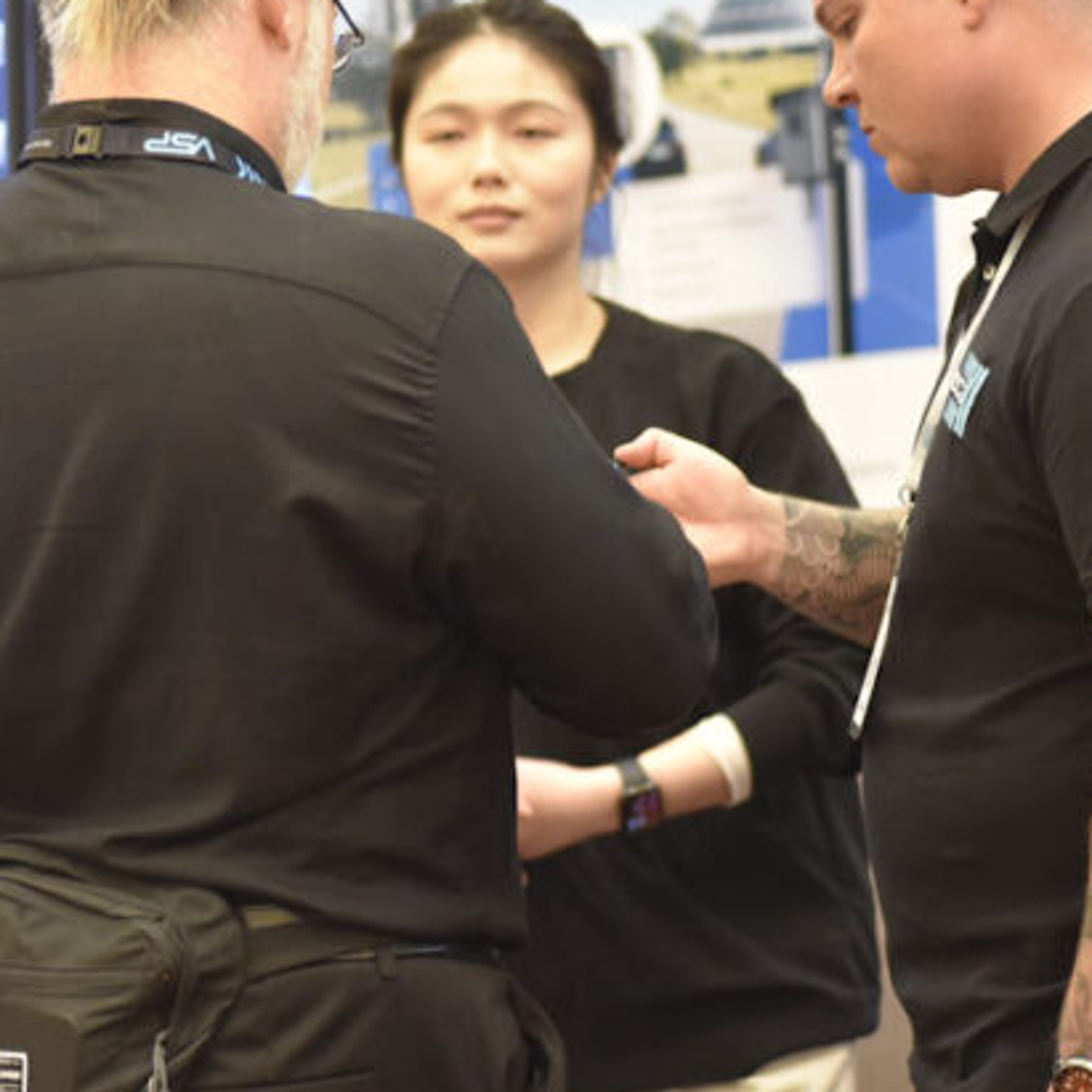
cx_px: 226
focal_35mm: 212
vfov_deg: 8.3
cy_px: 401
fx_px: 7566
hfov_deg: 8.2
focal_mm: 100
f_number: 2.8
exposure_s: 1/125
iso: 4000
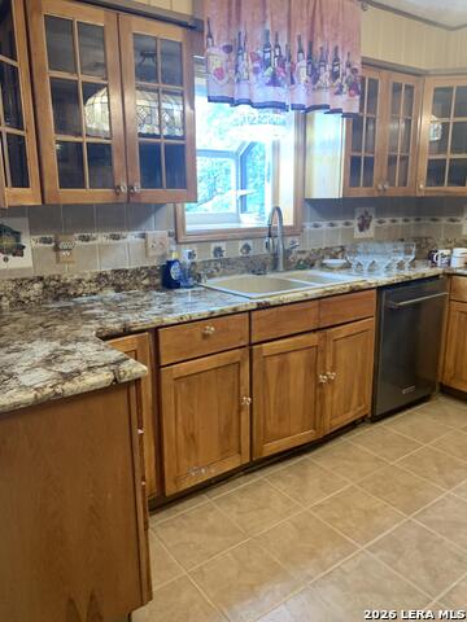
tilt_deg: -8.5
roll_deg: +0.4
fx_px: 468
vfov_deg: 67.3
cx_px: 234
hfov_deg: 53.1
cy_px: 311
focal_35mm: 26
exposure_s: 1/40
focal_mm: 4.25
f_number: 1.8
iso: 250
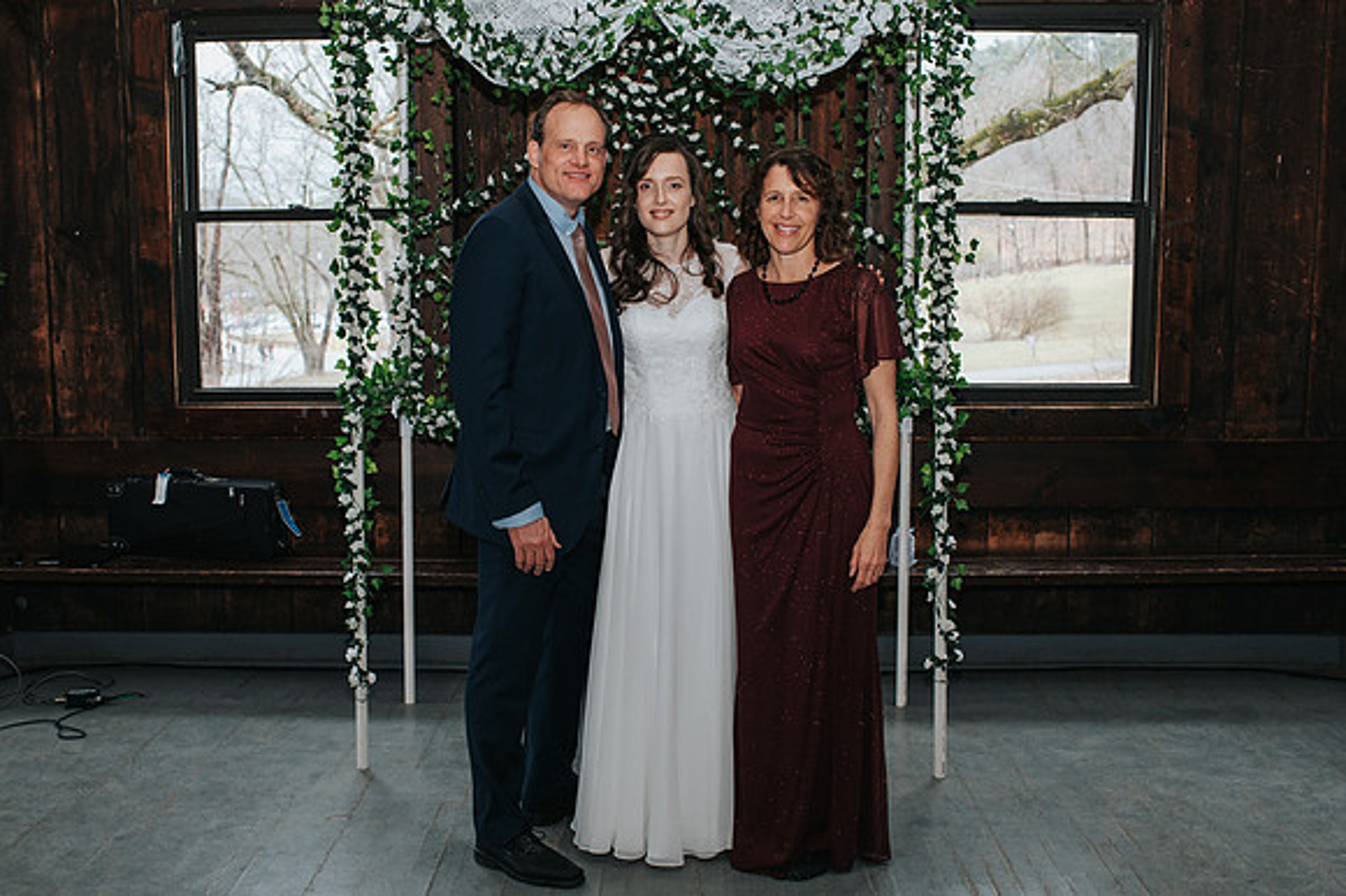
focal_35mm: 40
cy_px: 442
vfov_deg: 33.6
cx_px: 615
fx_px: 1482
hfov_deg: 48.8
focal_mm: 35
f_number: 4.5
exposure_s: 1/200
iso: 1000
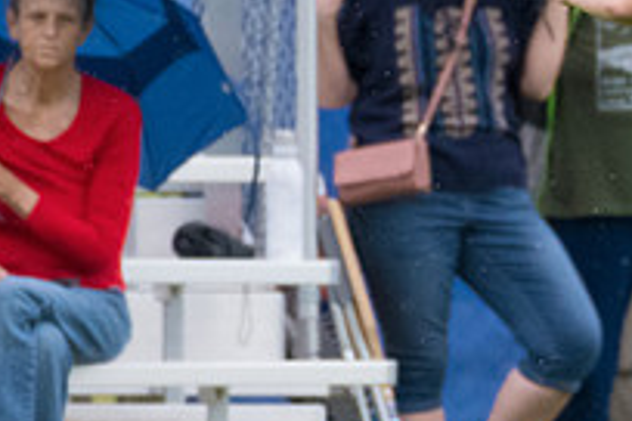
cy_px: 173
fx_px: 35916
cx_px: 793
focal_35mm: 2046
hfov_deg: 1.0
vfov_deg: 0.7
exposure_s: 1/1600
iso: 2500
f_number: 5.6
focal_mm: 480
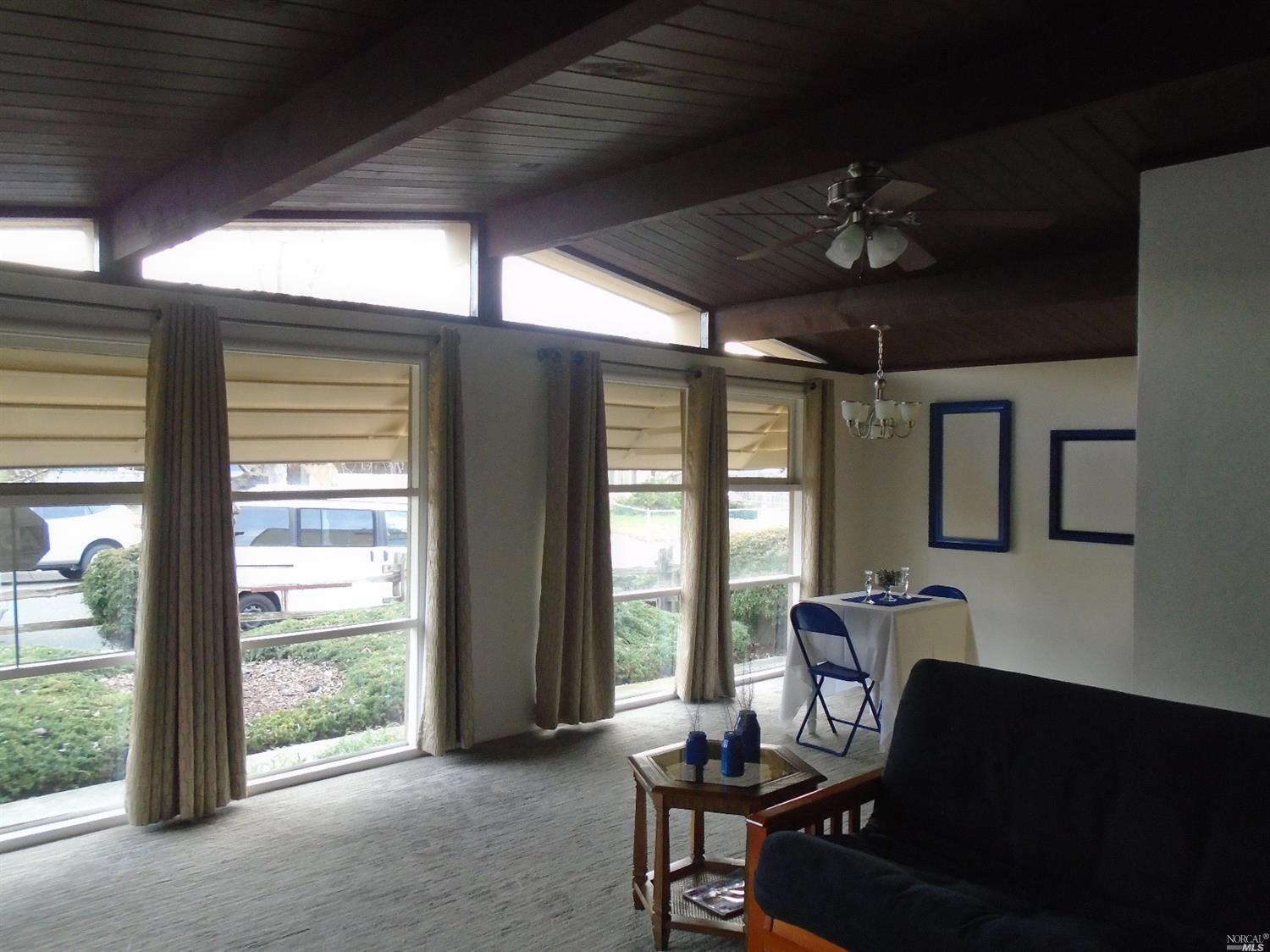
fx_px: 954
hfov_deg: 67.3
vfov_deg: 53.0
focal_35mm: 26
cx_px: 635
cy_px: 476
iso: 250
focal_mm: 4.6
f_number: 3.2
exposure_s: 1/30
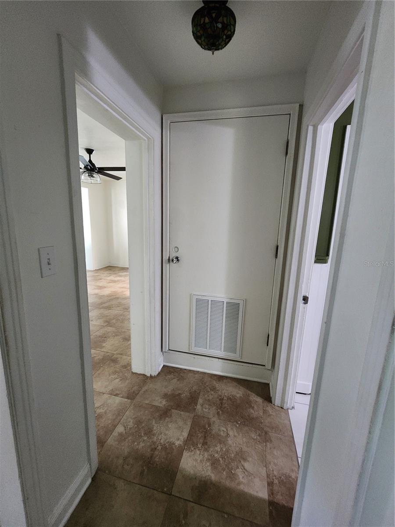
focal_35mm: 13
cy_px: 264
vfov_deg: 106.2
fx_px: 198
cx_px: 198
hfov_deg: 89.9
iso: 640
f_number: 2.2
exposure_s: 1/24
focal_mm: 2.2
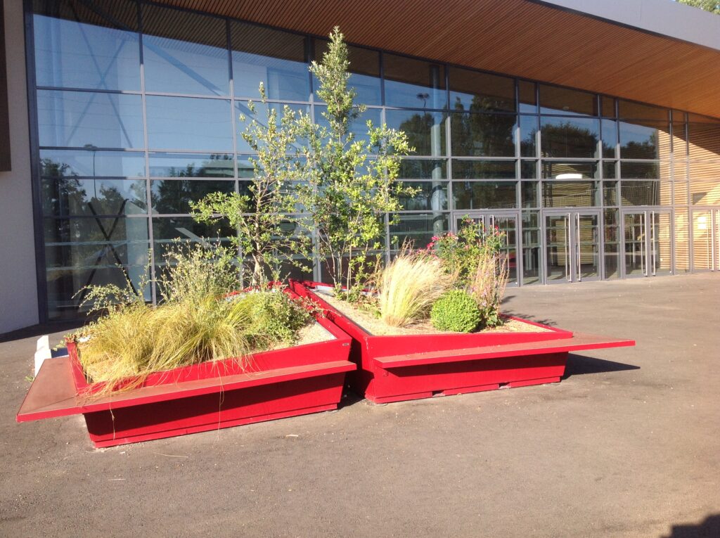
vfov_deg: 40.6
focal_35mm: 35
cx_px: 360
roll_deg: +1.0
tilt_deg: -4.0
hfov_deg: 52.7
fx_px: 727
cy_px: 269
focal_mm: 4.28
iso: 50
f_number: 2.4
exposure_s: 1/756
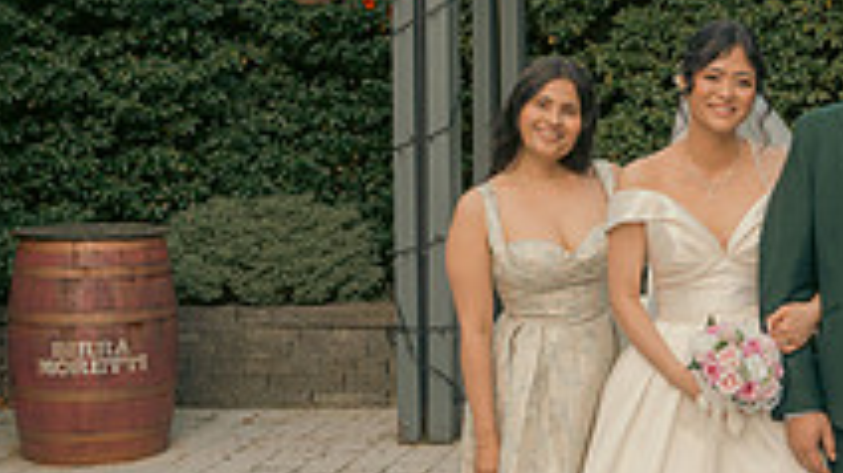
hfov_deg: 23.7
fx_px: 1921
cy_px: 169
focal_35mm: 86
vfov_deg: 14.0
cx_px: 843
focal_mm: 30
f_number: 5.6
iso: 200
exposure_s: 1/160
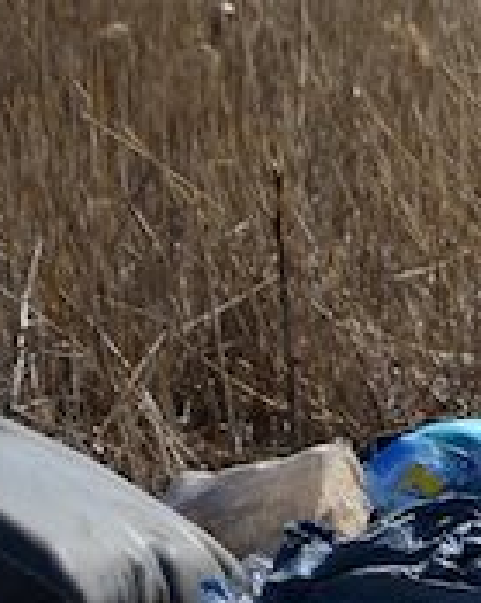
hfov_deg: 2.1
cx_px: 1363
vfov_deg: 2.7
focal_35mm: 721
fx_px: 12846
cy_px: 165
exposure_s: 1/640
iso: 160
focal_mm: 105
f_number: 6.3
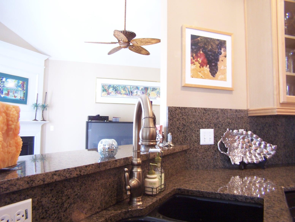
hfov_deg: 49.0
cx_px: 148
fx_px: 324
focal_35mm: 38
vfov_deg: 37.7
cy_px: 111
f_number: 2.8
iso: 140
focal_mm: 6.3
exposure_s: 1/6
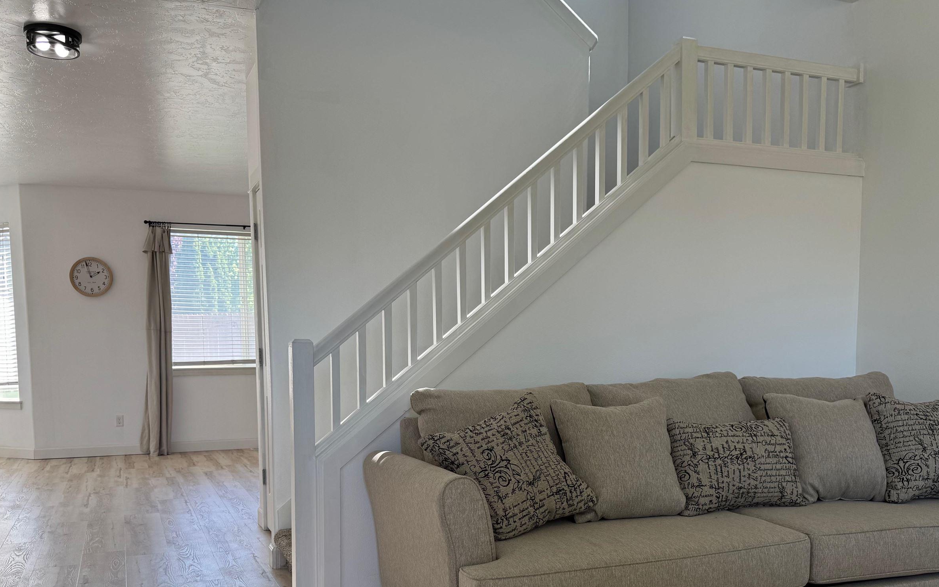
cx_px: 453
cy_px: 425
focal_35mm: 33
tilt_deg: -5.0
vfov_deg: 37.6
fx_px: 844
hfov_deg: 58.1
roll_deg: +0.6
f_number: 1.78
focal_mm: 6.76
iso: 64
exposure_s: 1/141
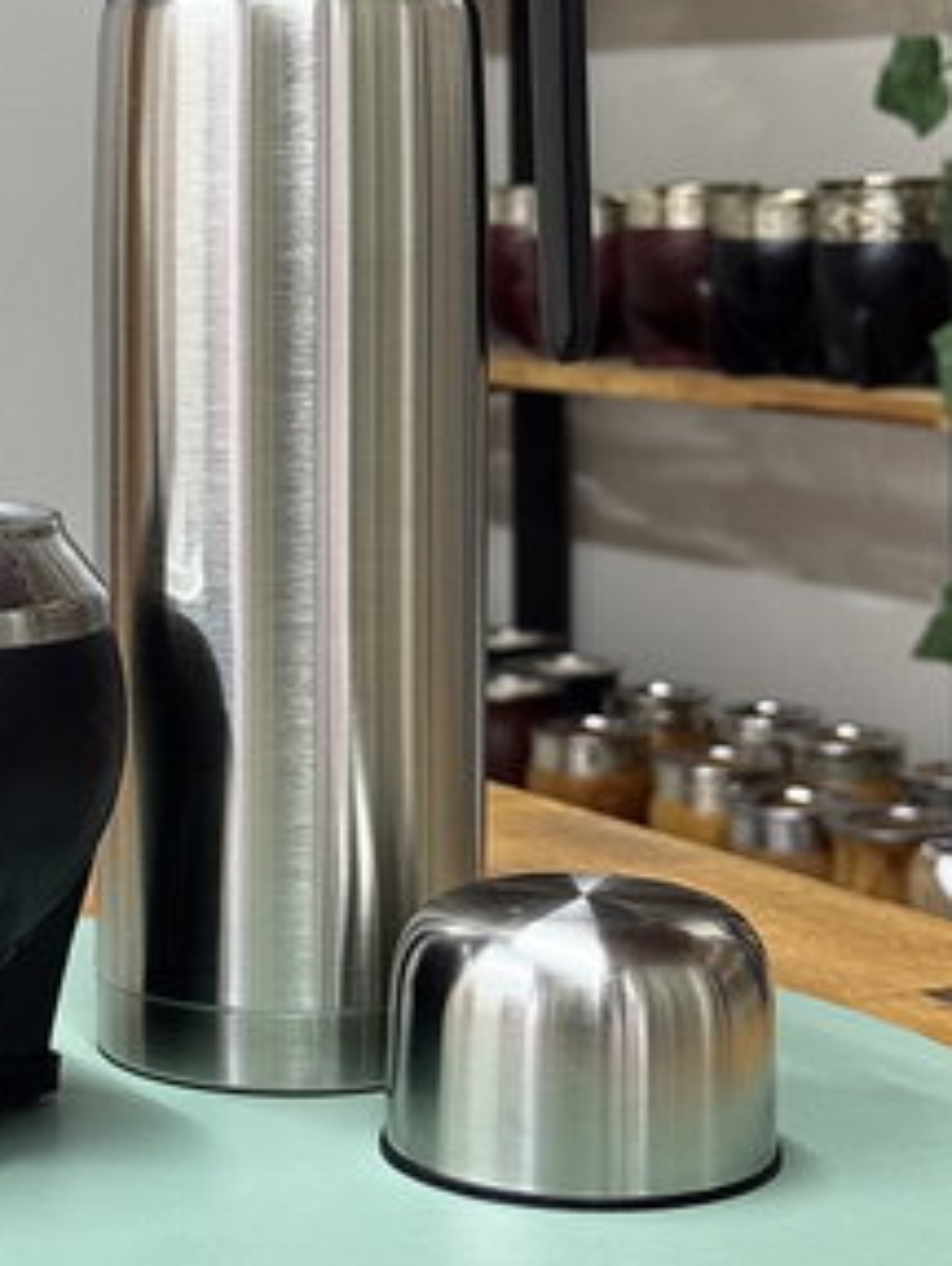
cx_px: 181
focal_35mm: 89
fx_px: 3256
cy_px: 448
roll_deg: +0.5
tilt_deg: -4.8
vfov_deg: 21.9
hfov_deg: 16.5
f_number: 1.78
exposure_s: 1/33
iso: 250
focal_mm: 6.76
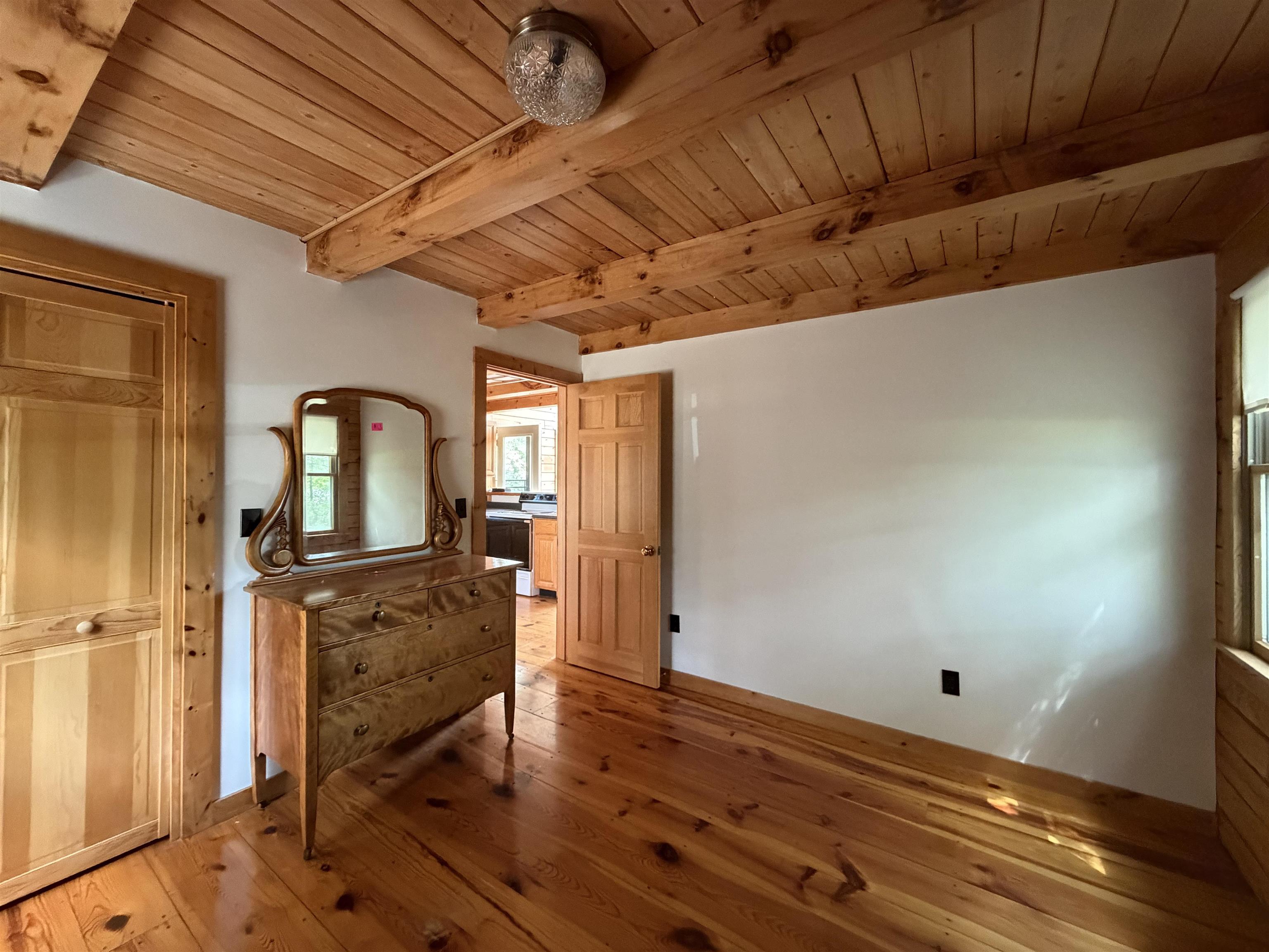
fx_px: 513
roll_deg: +0.3
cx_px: 634
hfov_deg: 102.1
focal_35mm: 14
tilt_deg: +0.0
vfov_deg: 85.7
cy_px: 476
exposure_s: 1/60
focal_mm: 2.22
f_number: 2.2
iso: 800
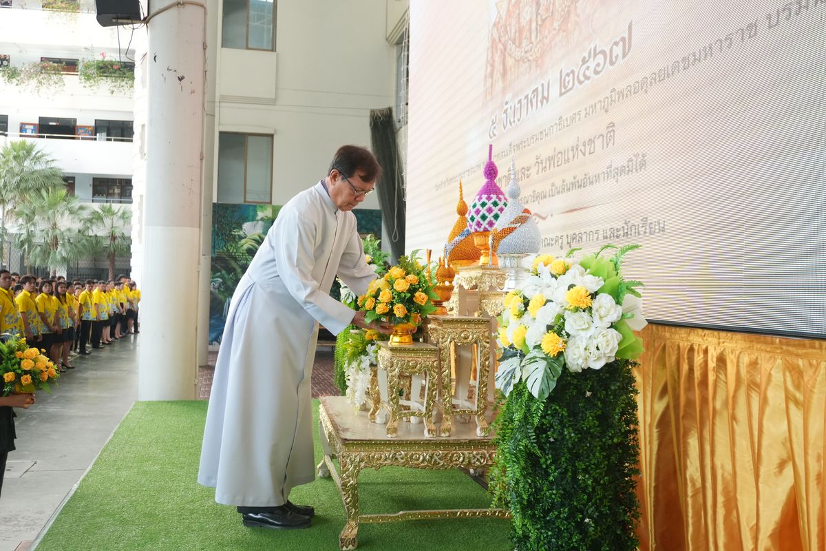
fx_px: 826
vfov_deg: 36.9
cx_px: 413
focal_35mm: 36
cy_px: 276
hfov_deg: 53.1
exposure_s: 1/200
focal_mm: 24
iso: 1000
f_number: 4.5
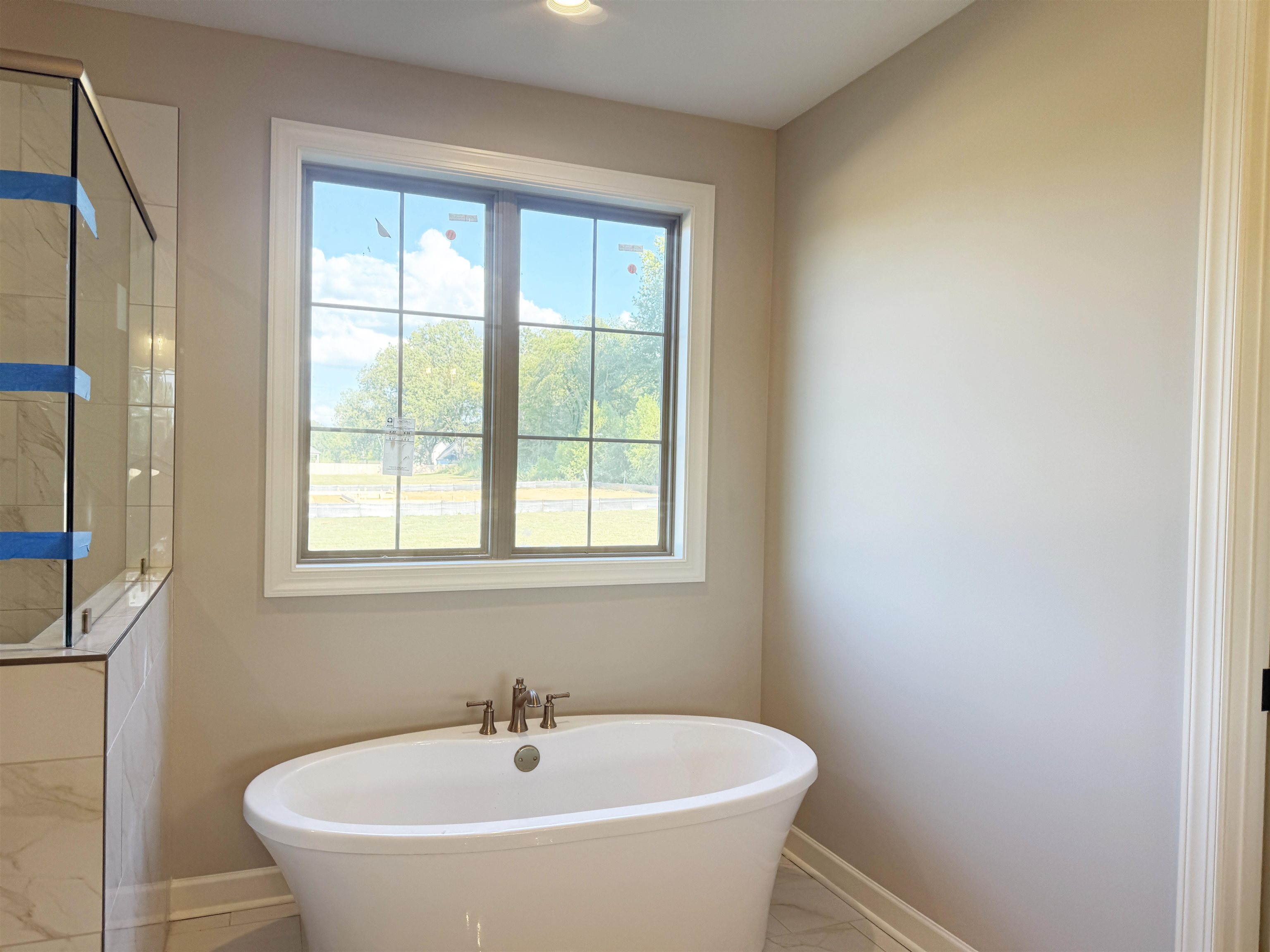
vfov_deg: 56.8
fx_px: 881
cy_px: 476
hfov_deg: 71.6
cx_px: 635
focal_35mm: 24
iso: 64
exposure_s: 1/242
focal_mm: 6.76
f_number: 1.78
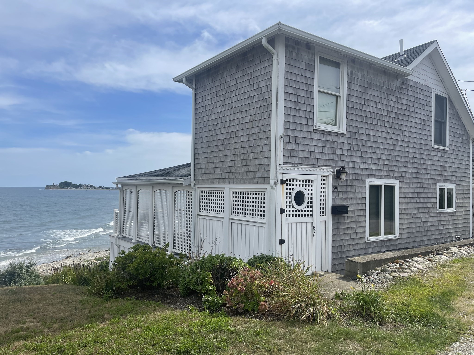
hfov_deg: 69.4
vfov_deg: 54.9
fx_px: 342
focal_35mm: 25
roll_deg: -1.2
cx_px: 237
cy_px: 178
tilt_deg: +0.1
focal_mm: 5.1
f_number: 1.6
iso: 32
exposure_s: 1/4902
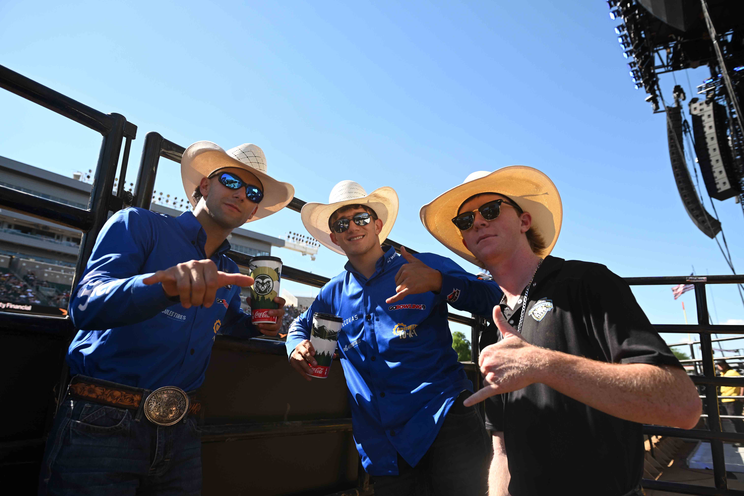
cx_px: 372
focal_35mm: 24
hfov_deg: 73.7
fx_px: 496
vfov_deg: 53.1
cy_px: 248
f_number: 4.5
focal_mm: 24
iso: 320
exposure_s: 1/1250
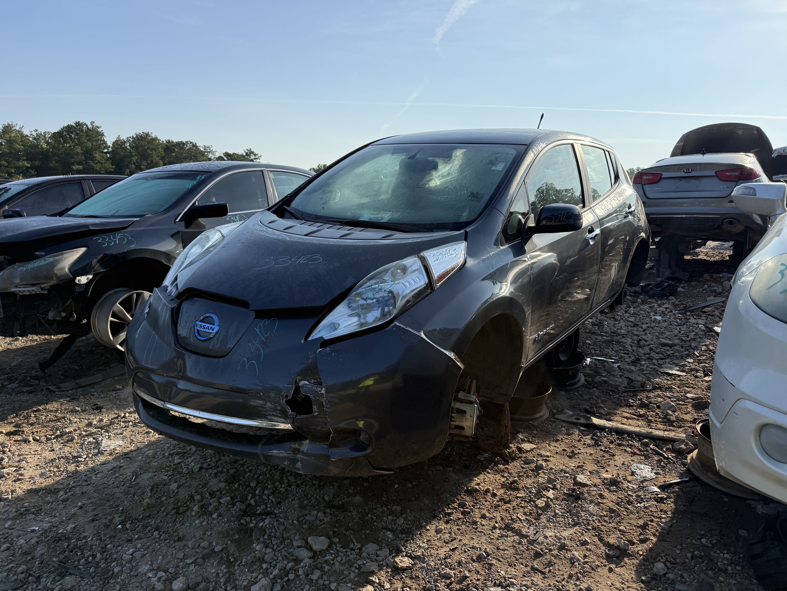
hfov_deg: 71.6
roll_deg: -0.6
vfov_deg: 56.8
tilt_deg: -7.5
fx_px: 546
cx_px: 394
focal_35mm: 24
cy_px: 296
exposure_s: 1/3759
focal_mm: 6.76
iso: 100
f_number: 1.78
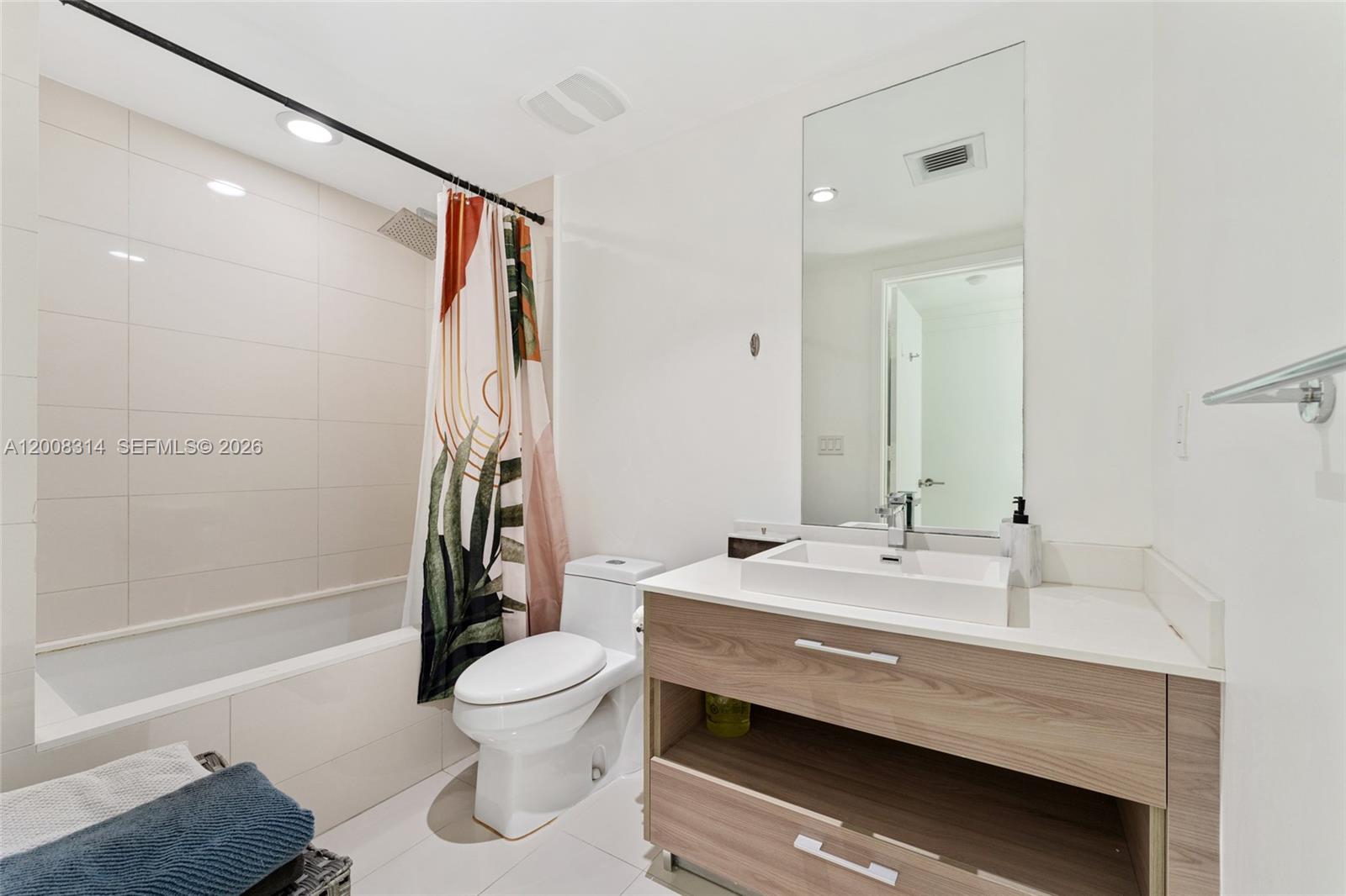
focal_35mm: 14
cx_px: 673
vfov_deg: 81.2
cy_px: 448
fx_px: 523
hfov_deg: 104.3
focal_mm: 14
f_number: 9
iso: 320
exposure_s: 1/10
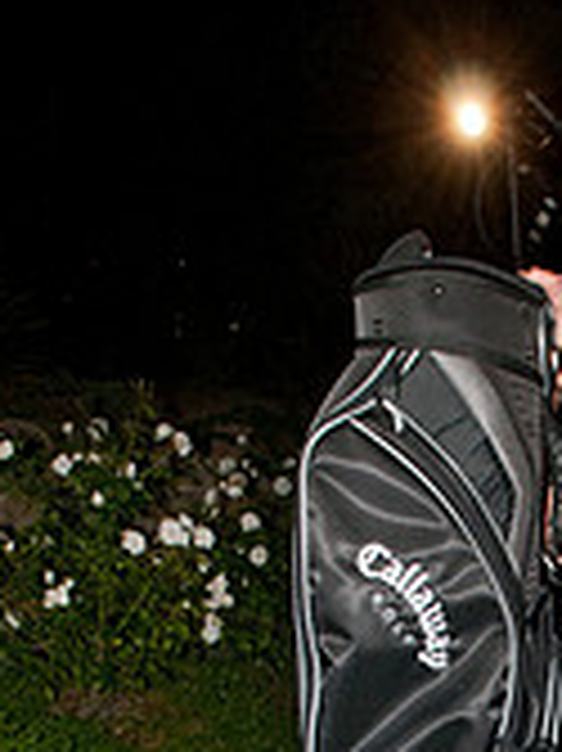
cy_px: 955
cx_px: 578
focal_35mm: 66
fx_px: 1431
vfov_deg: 25.6
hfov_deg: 21.4
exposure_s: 1/60
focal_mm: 17
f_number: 6.3
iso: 640
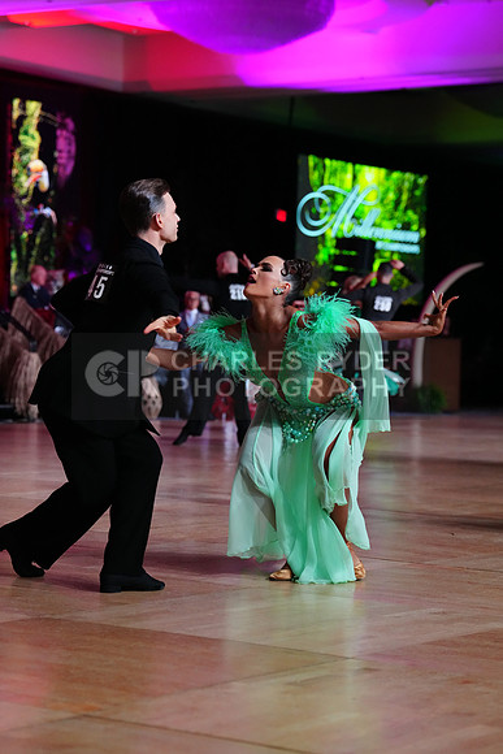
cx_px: 252
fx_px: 1906
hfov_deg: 15.0
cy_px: 377
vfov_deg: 22.4
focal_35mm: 91
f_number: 4
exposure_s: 1/400
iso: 4000
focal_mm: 91
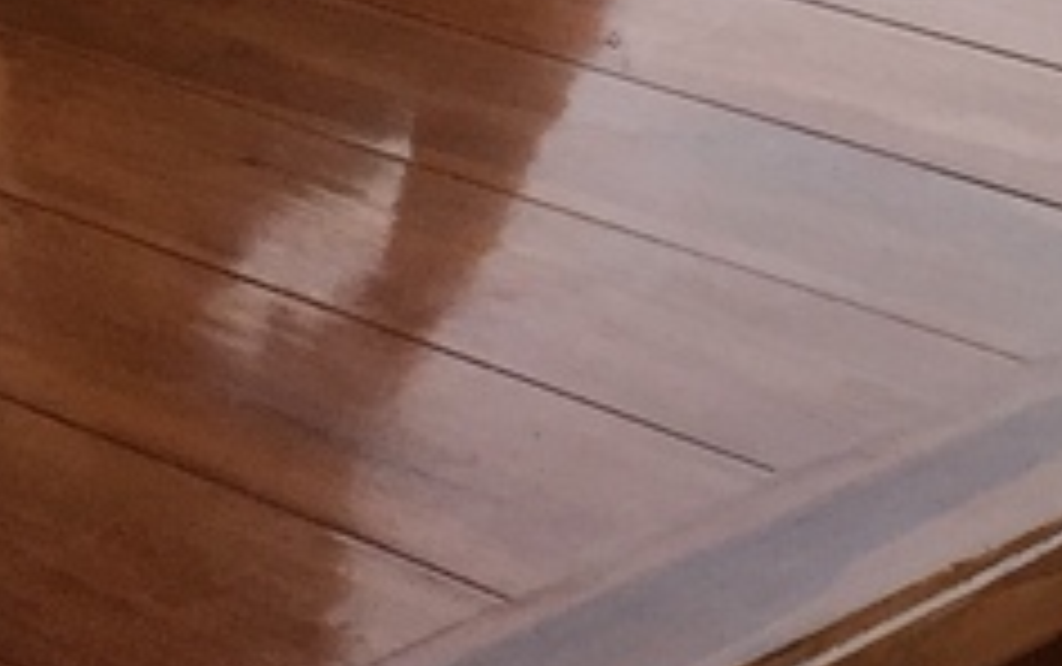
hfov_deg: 13.2
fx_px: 4519
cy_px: -639
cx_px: 1156
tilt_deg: -9.1
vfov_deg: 8.1
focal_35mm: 156
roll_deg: -0.7
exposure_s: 1/1582
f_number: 2.2
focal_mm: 4.15
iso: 50
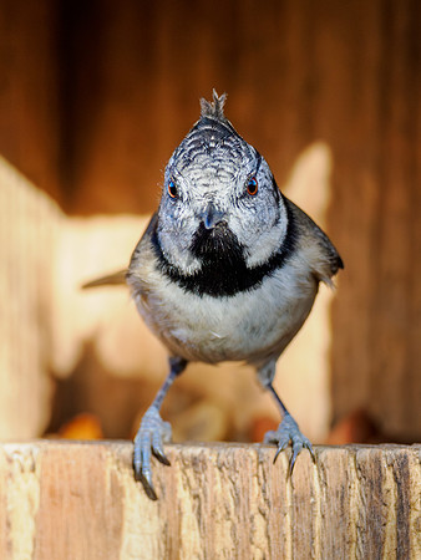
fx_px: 17310
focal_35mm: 1068
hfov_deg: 1.4
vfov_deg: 1.9
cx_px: 154
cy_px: 309
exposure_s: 1/1000
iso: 2500
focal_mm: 300
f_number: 4
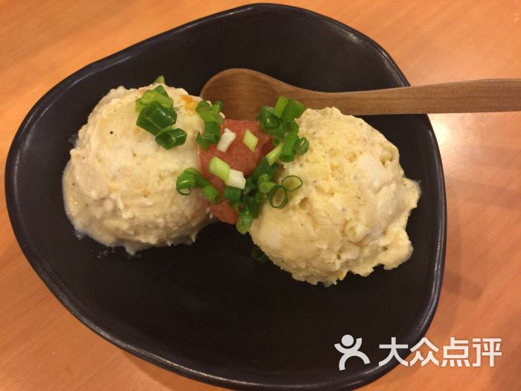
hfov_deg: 61.7
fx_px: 436
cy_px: 196
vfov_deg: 48.2
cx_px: 260
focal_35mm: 29
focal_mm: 4.15
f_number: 2.2
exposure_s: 1/10
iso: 100
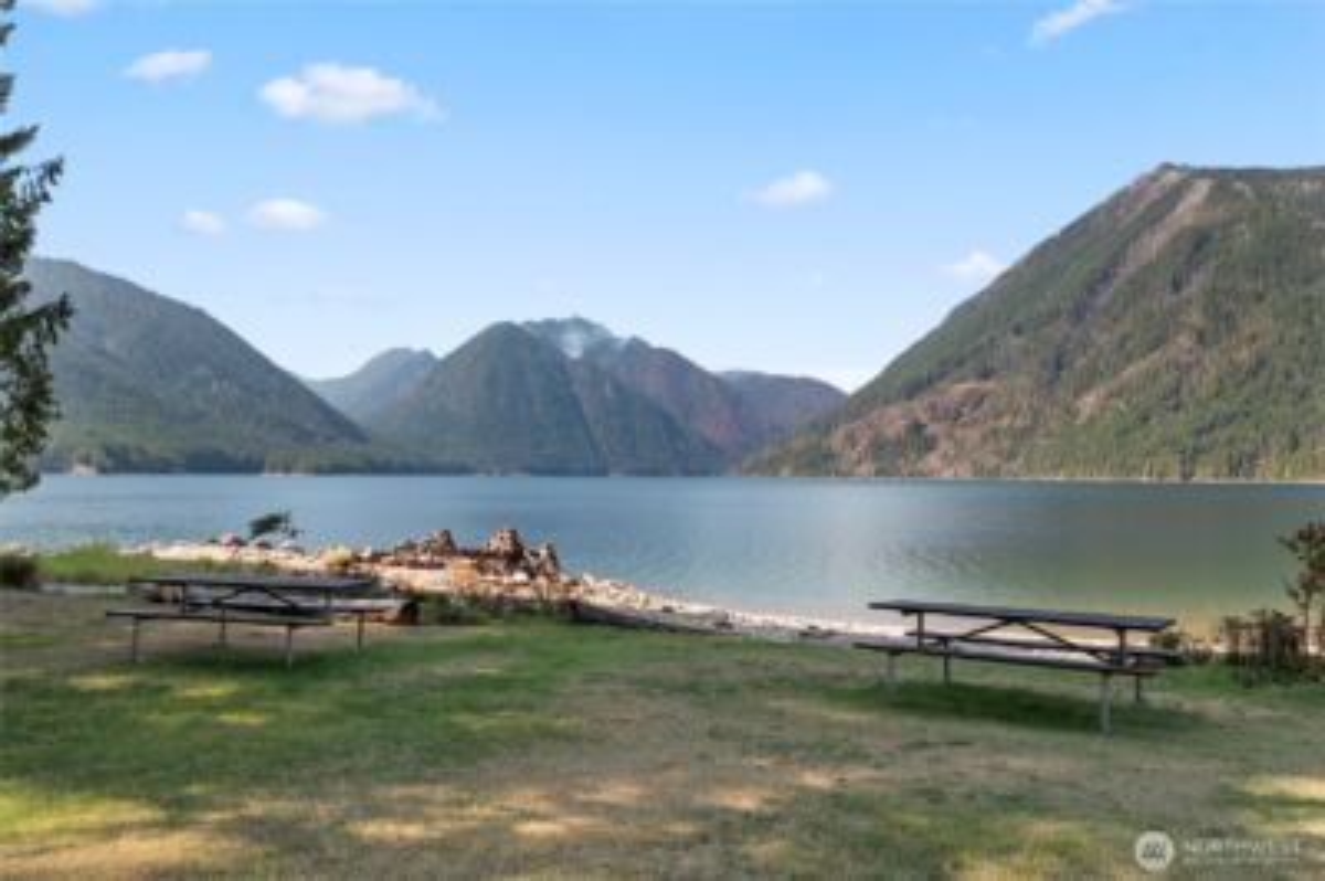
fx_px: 1030
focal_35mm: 28
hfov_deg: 65.5
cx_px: 662
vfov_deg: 46.3
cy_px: 440
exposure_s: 1/60
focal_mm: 10.26
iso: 100
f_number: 3.5
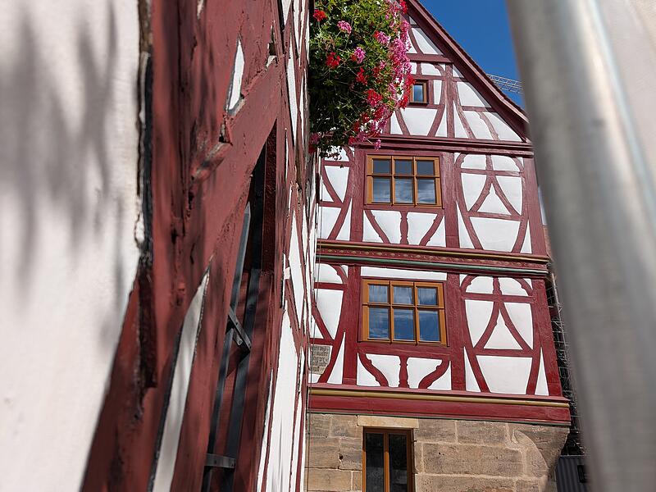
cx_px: 328
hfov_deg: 71.6
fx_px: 455
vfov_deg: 56.8
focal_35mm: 24
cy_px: 246
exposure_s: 1/1126
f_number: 1.68
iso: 21
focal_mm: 6.9
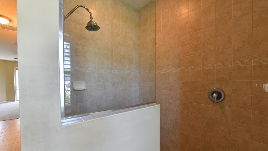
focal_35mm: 15
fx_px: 107
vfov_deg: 70.2
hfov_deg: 103.0
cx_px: 134
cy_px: 86
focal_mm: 14
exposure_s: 1/8
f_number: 9
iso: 400
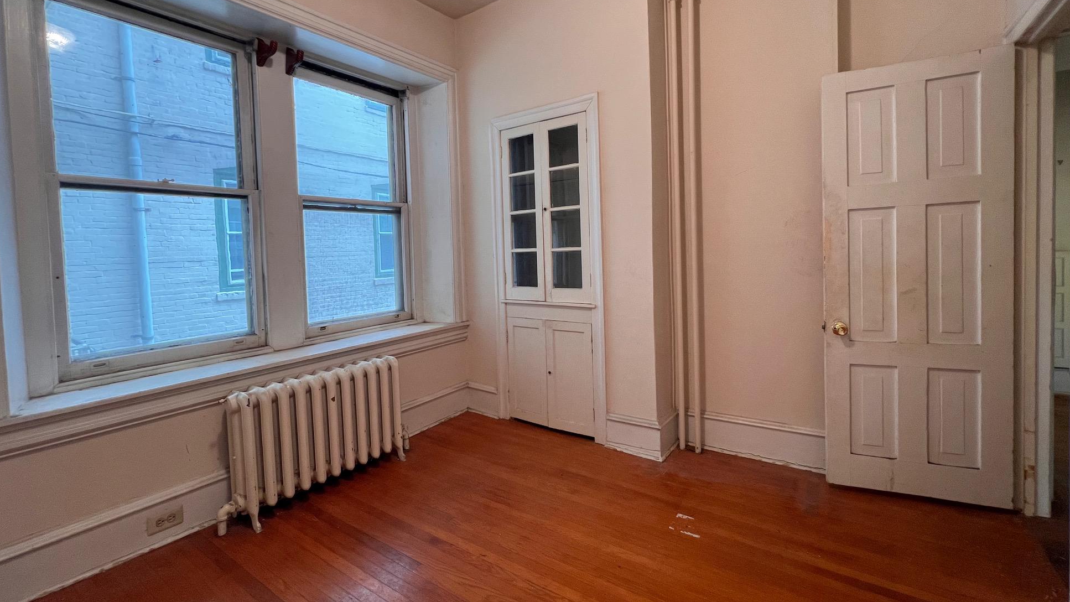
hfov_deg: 103.0
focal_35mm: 15
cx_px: 544
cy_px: 267
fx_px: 426
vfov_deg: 70.3
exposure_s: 1/60
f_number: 1.8
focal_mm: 1.57
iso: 160
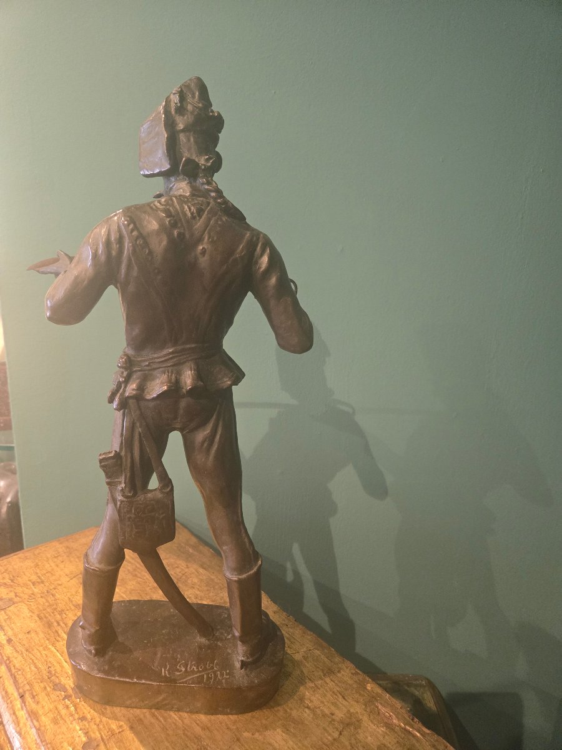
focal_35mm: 23
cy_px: 375
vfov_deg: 73.9
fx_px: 498
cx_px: 281
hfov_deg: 58.9
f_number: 1.8
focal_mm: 5.4
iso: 1250
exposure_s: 1/100
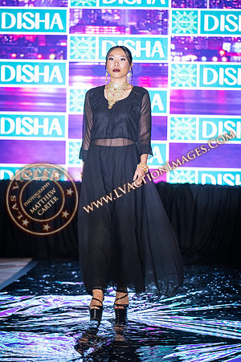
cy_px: 181
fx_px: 2008
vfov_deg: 10.3
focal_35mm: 200
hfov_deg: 6.9
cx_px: 120
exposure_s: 1/250
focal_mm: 200
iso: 2500
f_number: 2.8
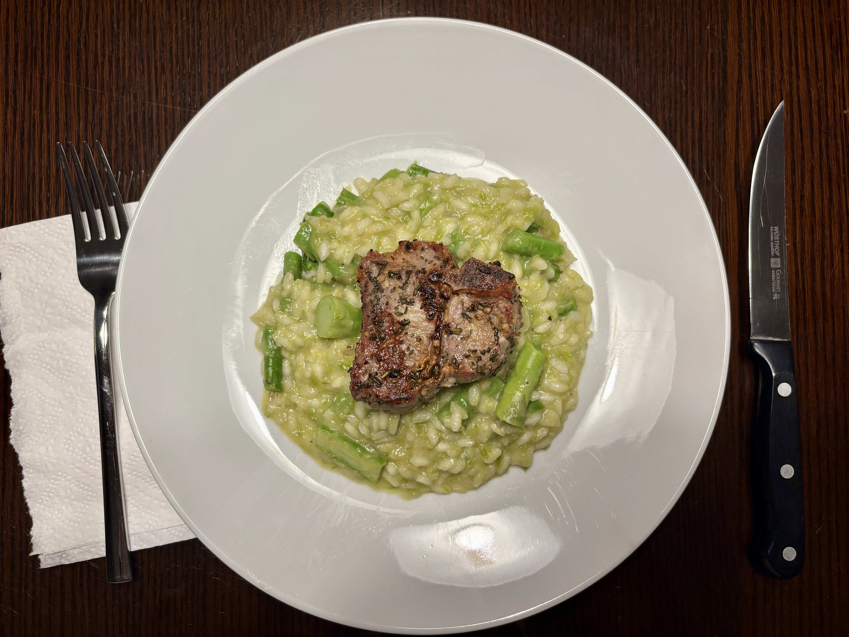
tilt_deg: -87.3
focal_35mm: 26
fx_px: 638
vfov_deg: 53.1
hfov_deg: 67.3
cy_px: 318
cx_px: 424
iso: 125
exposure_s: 1/120
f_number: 1.6
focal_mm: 5.96
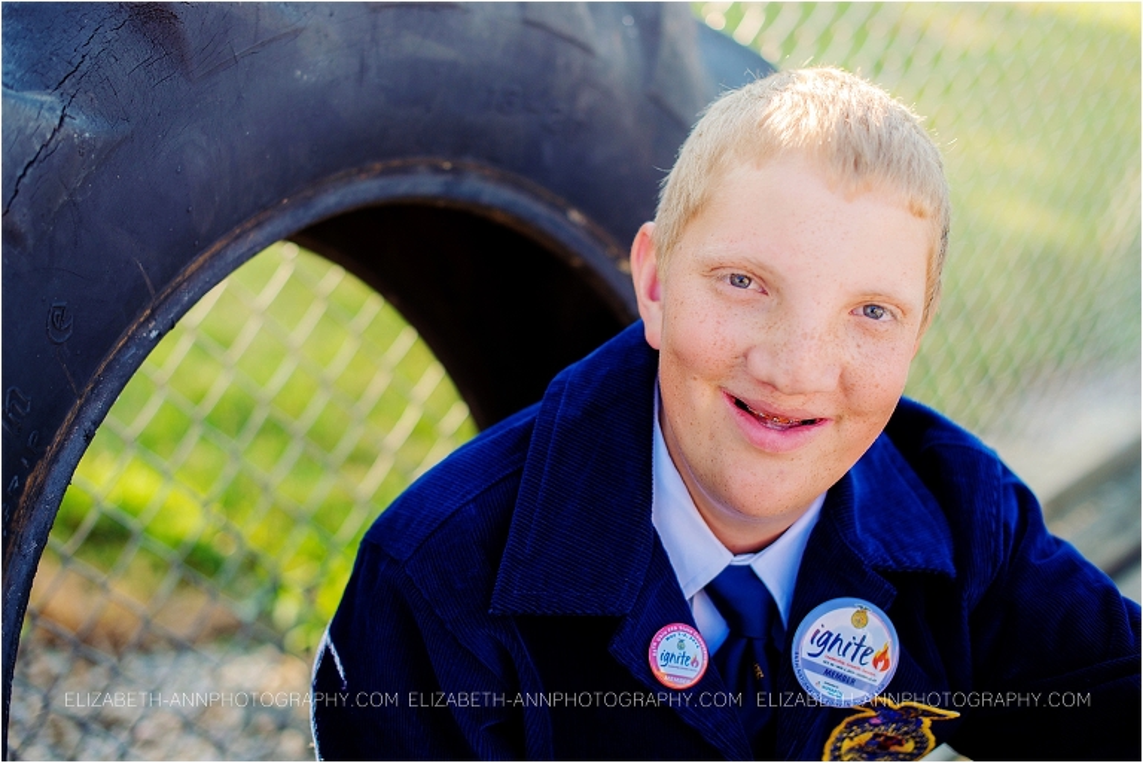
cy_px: 382
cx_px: 572
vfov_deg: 27.0
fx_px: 1588
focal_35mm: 50
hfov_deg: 39.6
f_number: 2.5
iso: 200
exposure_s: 1/500
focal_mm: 50
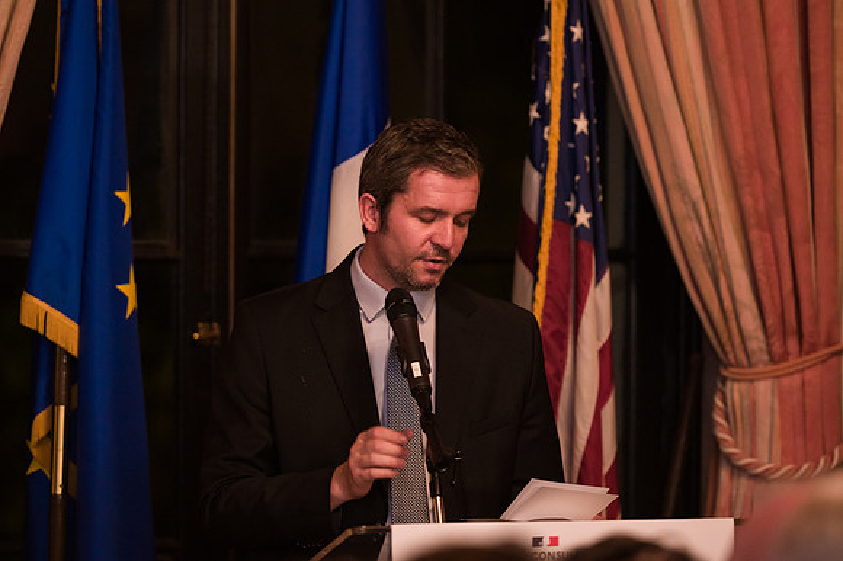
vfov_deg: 7.1
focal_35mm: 192
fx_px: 4493
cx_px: 423
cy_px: 273
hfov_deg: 10.7
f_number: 3.2
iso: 3200
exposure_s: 1/200
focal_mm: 185
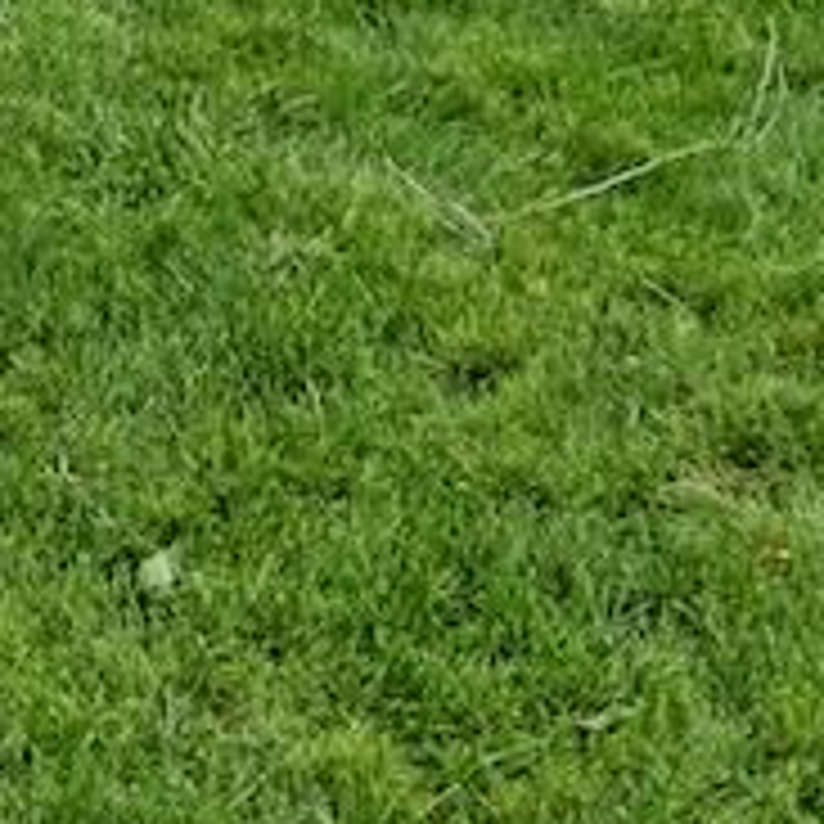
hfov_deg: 13.4
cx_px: -293
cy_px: -1139
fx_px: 3366
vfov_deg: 11.6
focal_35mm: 125
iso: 400
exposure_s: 1/800
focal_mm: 14
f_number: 7.1
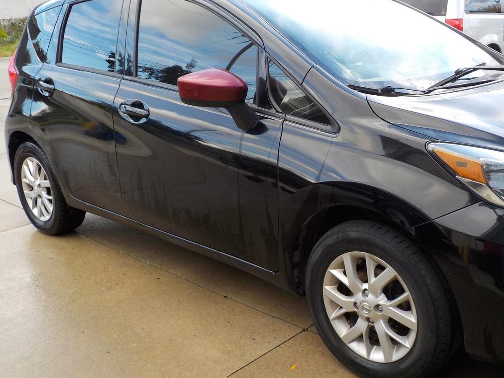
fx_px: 553
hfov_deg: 48.5
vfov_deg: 37.7
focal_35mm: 38
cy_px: 186
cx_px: 316
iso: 125
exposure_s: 1/200
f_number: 3.3
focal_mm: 4.1
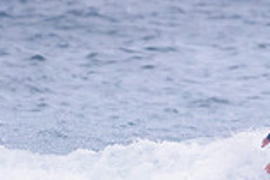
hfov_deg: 0.9
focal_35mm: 2268
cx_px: 292
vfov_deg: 0.6
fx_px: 17025
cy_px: 163
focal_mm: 500
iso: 1800
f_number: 5.6
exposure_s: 1/2000
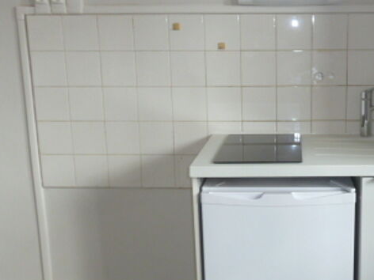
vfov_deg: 27.5
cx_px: 282
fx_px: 573
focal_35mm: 53
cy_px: 170
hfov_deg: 35.3
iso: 125
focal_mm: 4.1
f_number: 3.3
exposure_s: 1/30
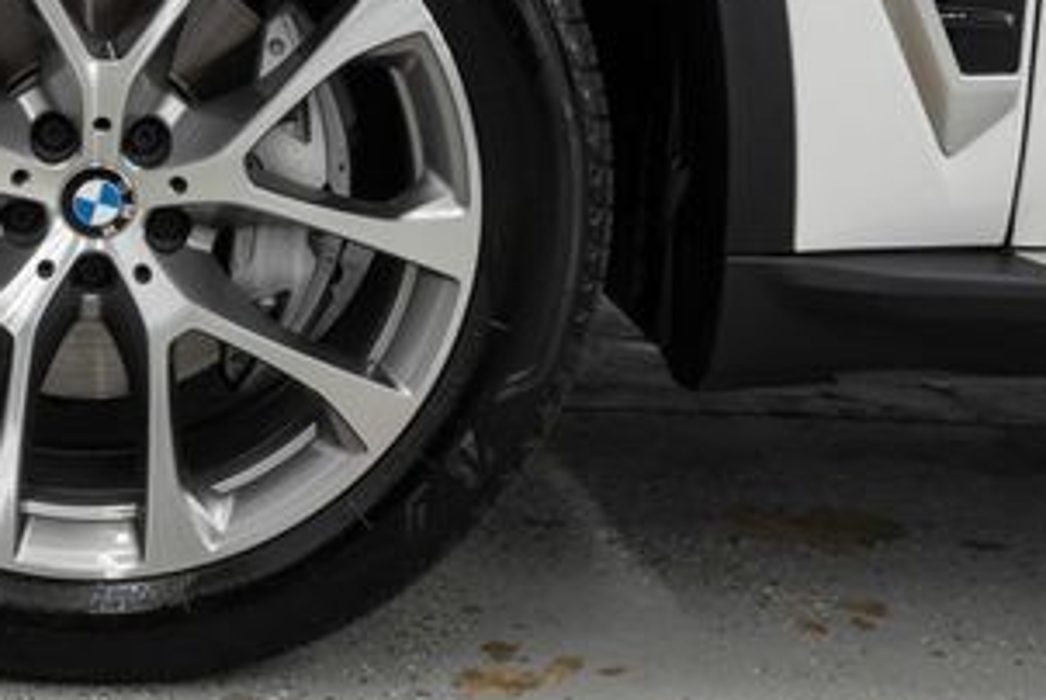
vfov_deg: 15.2
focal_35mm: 89
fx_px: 2588
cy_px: 50
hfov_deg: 22.3
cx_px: 90
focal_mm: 28
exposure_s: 1/40
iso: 200
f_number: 3.2
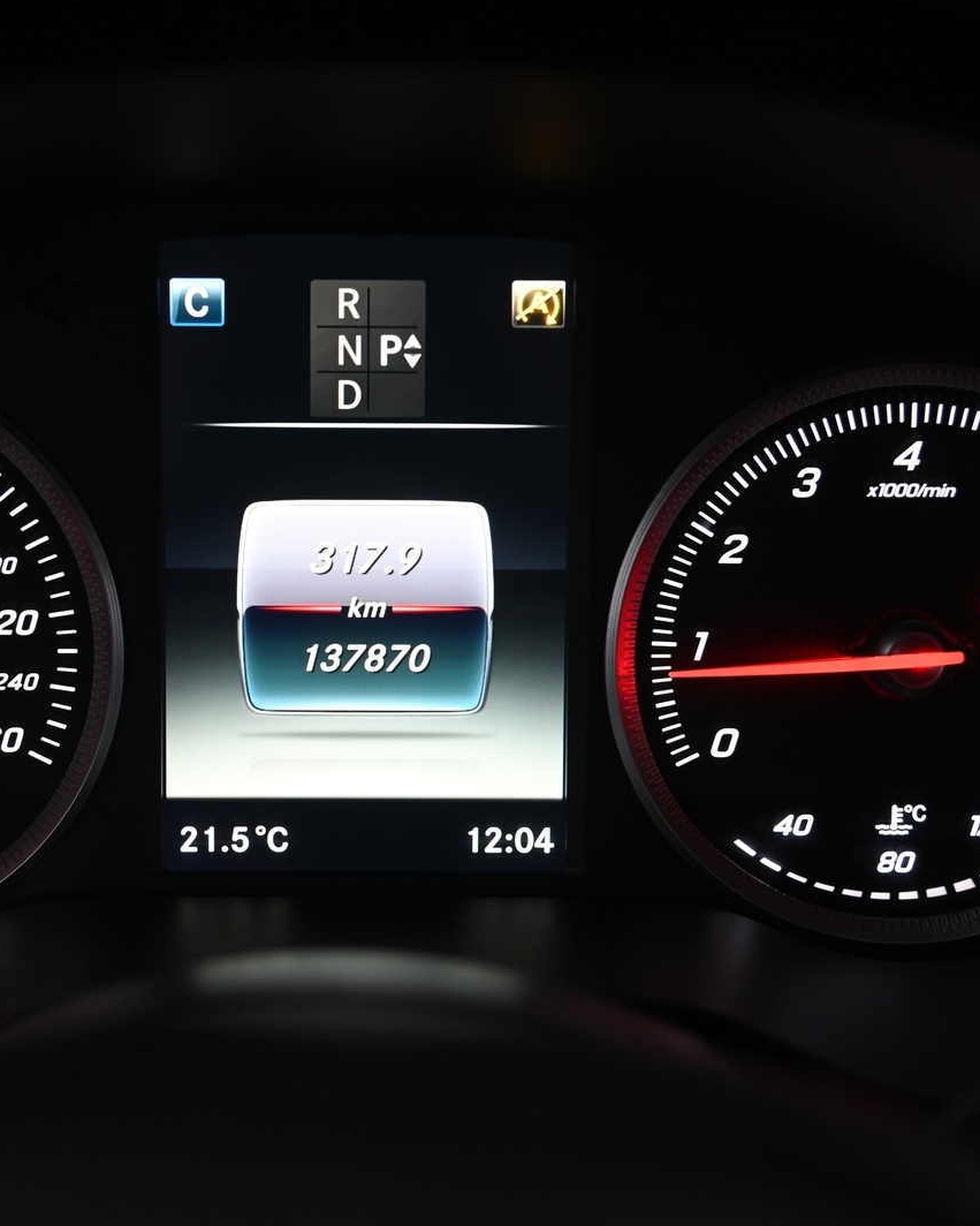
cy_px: 605
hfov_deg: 24.1
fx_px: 2284
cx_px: 362
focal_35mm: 63
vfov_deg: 30.0
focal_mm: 44
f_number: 4
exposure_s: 1/50
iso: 2000
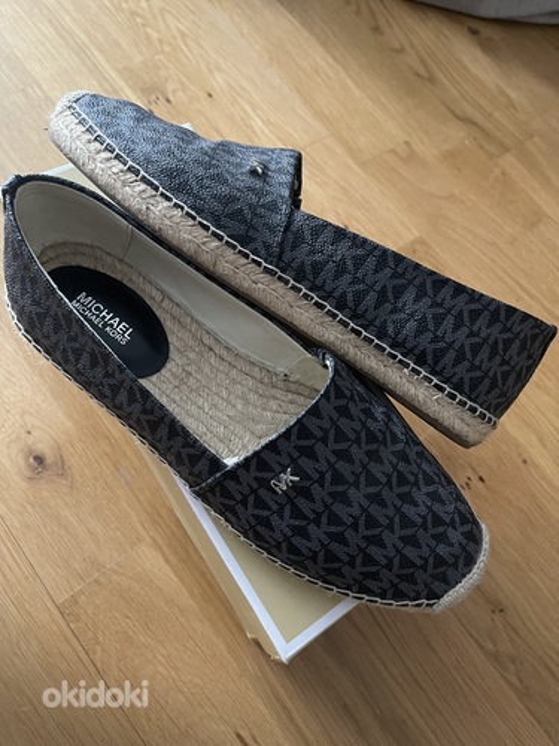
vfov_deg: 69.4
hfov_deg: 54.9
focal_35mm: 25
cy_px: 373
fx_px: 538
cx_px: 280
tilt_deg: -65.8
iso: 500
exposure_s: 1/25
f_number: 1.6
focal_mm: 5.1
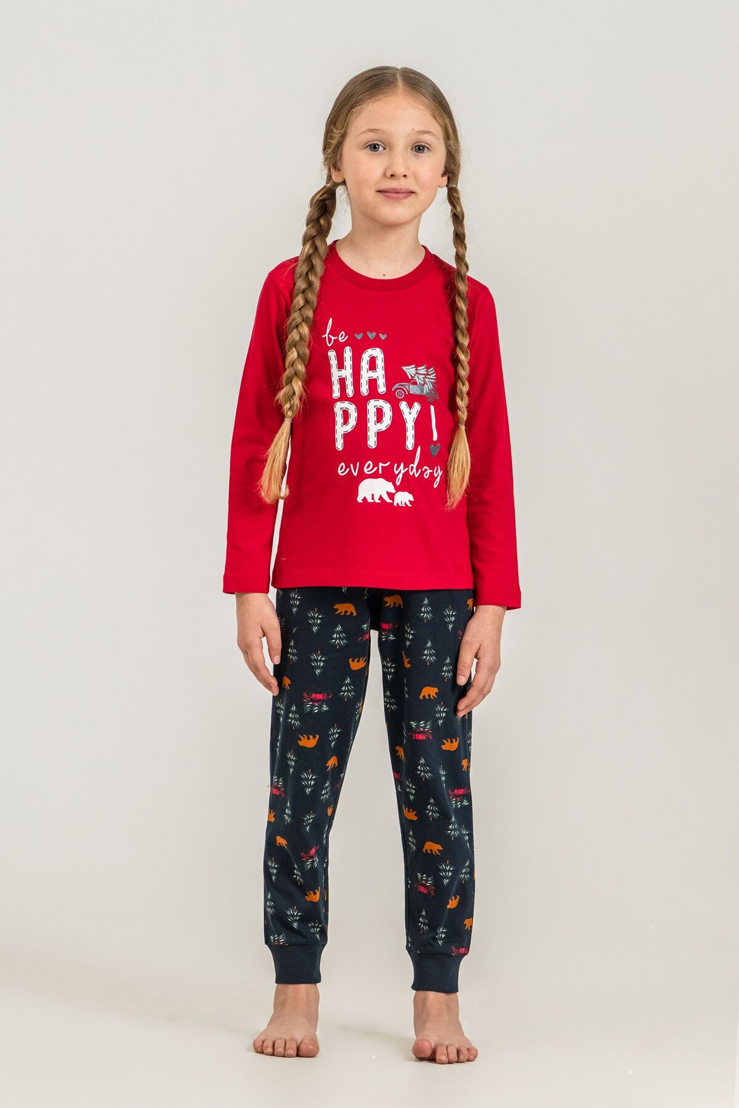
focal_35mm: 120
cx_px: 370
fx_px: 3695
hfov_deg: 11.4
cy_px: 554
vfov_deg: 17.1
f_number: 6.3
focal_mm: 80
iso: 250
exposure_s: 1/160
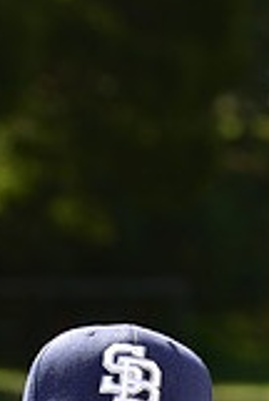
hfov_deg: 3.1
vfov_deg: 4.6
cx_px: 106
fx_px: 5011
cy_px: 613
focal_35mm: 449
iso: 100
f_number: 6.3
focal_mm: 125
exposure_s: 1/250
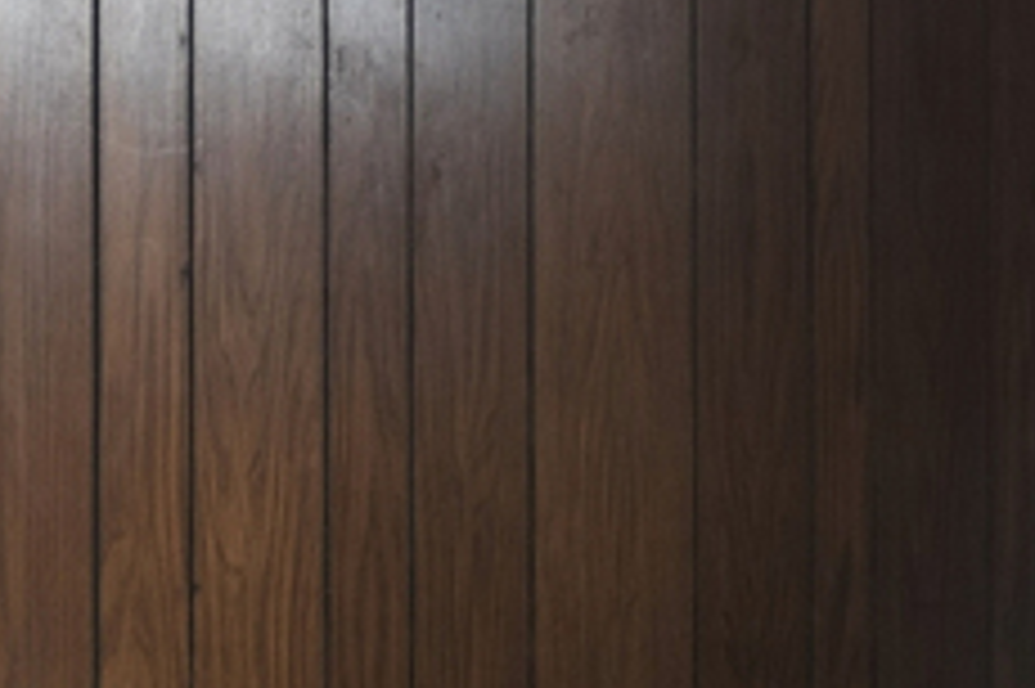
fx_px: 3649
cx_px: 1566
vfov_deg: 10.8
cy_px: 351
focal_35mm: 127
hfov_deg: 14.9
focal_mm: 12
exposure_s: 1/1.25
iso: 200
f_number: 8
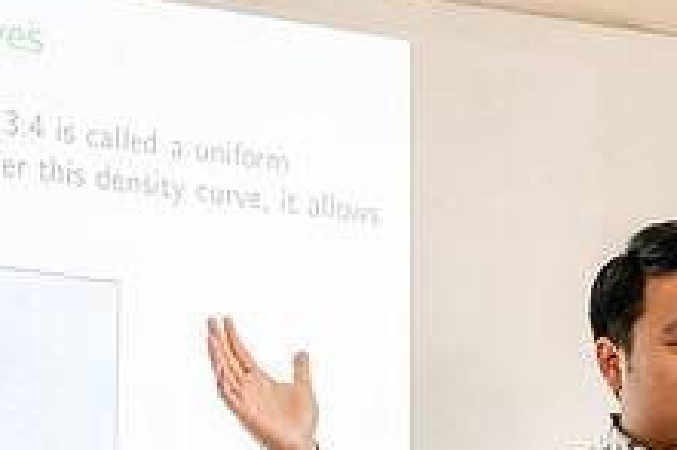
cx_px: 634
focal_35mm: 147
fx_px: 2762
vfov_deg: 9.2
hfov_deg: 13.8
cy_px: 562
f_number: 3.2
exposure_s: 1/200
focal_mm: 56
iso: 1600
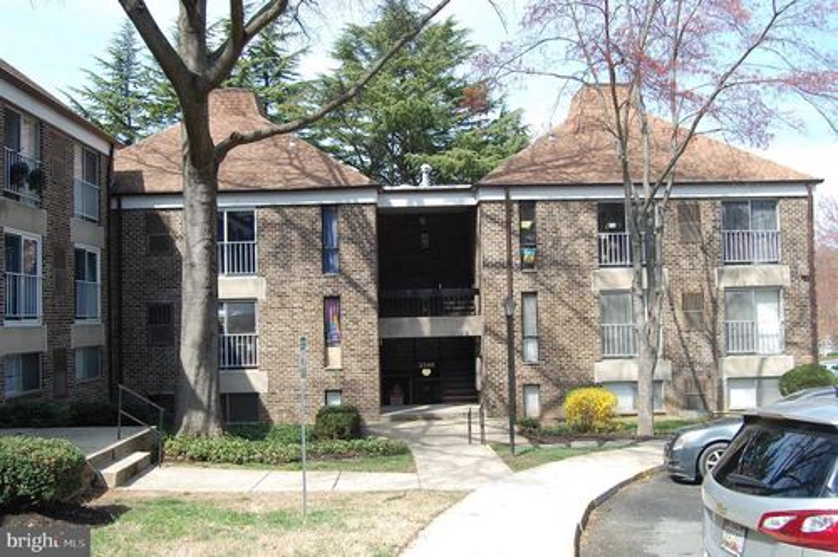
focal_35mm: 34
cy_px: 278
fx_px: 802
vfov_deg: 38.3
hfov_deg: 55.2
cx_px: 419
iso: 200
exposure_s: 1/250
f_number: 8
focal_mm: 23
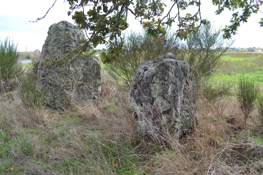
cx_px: 132
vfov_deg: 40.0
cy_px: 88
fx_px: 241
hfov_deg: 57.2
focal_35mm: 33
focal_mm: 22
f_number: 5.6
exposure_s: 1/125
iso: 125
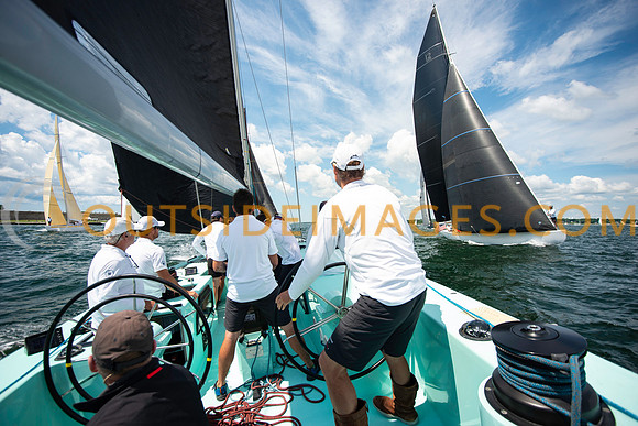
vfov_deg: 76.3
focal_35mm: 15
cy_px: 213
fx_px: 271
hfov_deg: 99.3
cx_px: 319
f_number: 5.6
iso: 250
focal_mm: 15
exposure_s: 1/1250
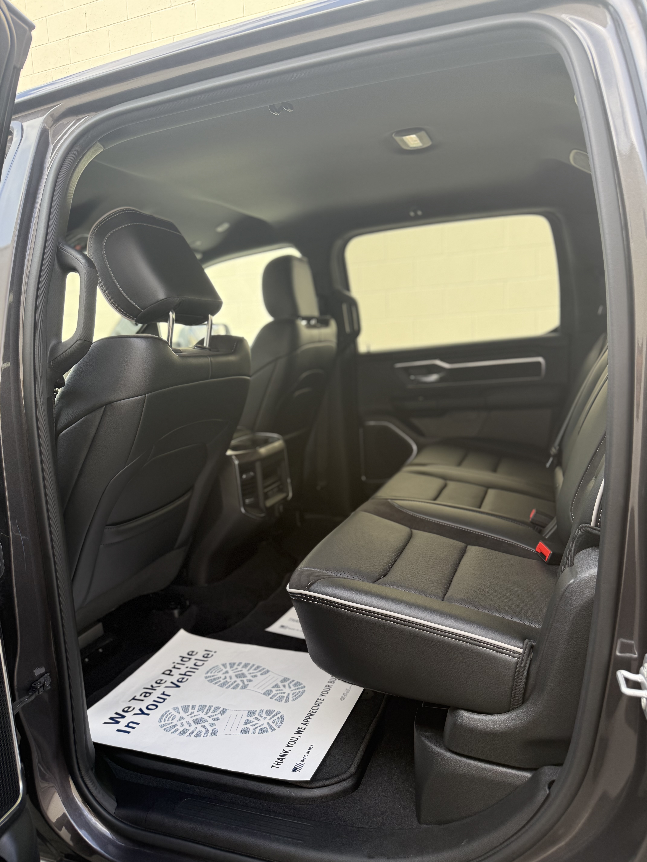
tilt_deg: -7.8
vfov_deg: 71.6
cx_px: 324
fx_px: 598
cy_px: 431
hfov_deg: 56.8
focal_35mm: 24
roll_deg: +2.4
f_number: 1.78
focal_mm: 6.76
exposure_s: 1/555
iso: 100
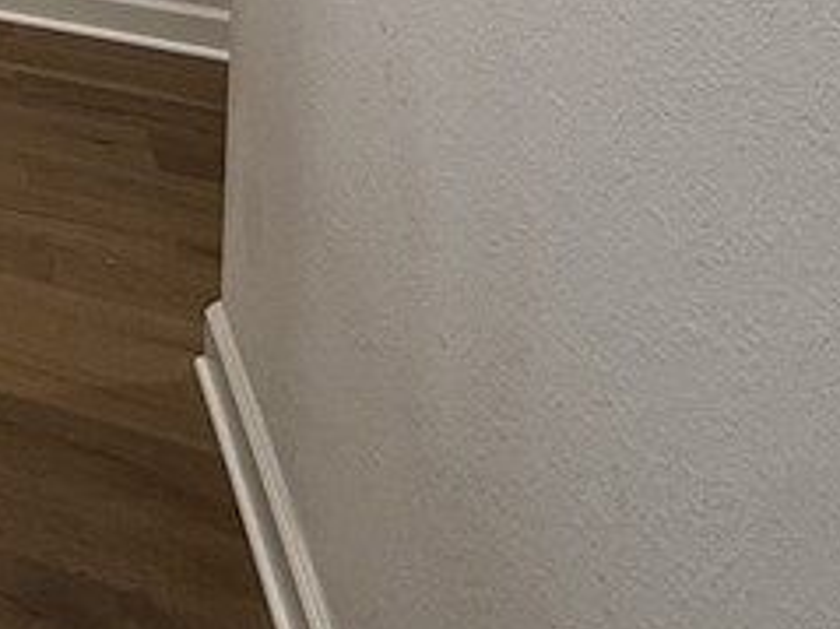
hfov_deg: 18.6
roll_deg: +0.2
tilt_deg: -1.4
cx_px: -882
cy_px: -566
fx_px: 1455
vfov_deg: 18.1
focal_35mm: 60
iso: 80
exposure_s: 1/30
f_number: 2.2
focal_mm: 2.22
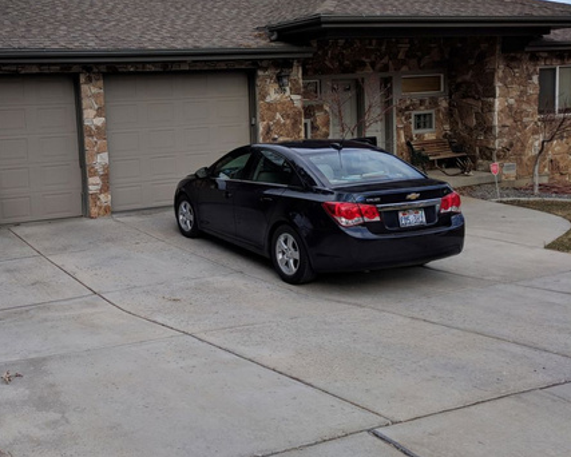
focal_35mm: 38
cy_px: 160
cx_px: 147
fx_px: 642
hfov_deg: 46.3
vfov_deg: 38.8
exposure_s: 1/1095
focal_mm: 4.67
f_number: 2
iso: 52
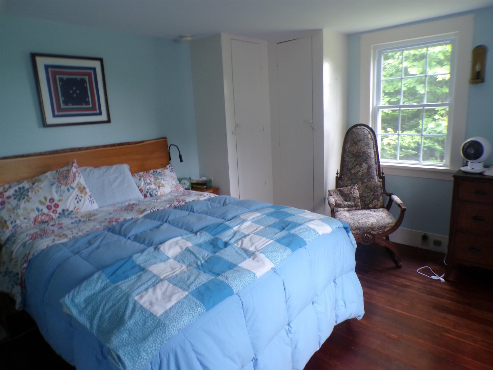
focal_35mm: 24
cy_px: 185
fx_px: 342
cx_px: 246
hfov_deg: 71.6
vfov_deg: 56.8
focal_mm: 4.3
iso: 270
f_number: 3
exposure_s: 1/17
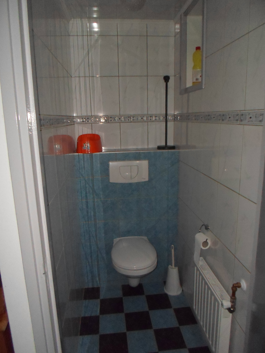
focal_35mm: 25
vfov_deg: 69.4
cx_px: 132
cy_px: 176
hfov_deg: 54.9
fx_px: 255
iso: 640
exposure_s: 1/30
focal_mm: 4.5
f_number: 9.2
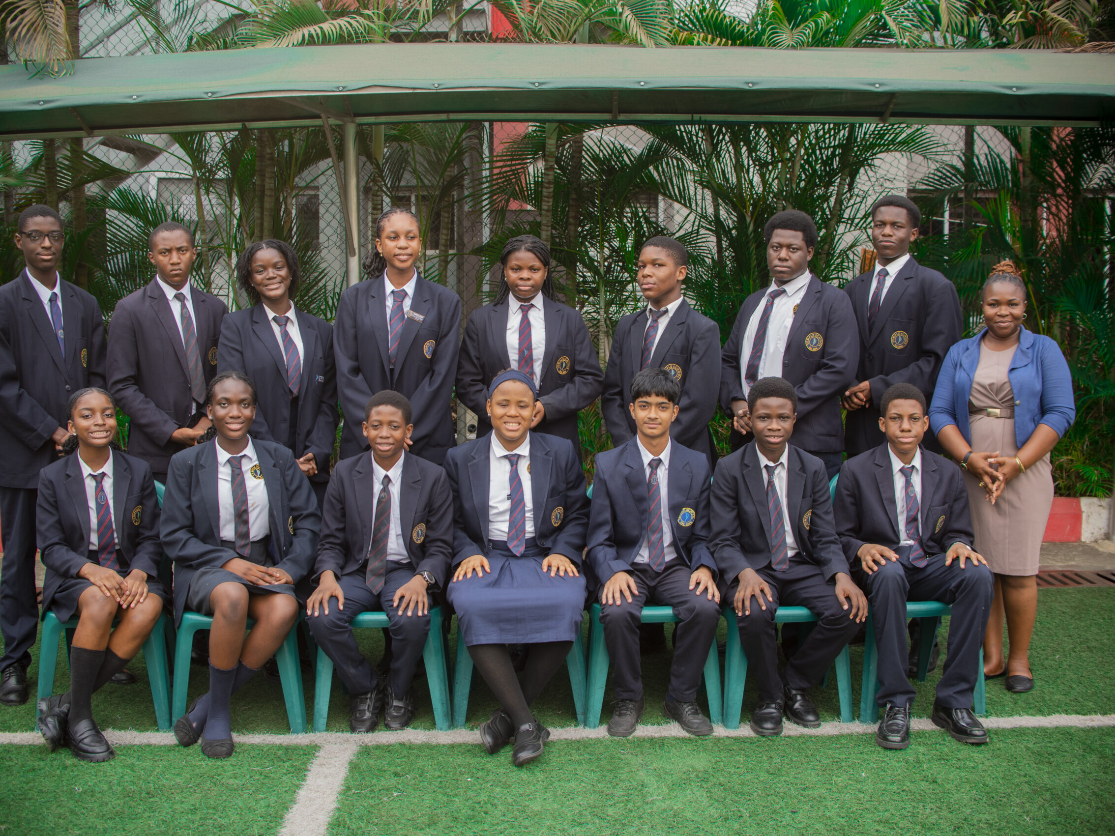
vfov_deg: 37.7
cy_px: 417
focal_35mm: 38
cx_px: 535
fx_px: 1224
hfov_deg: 49.0
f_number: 4
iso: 250
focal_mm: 35
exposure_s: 1/200
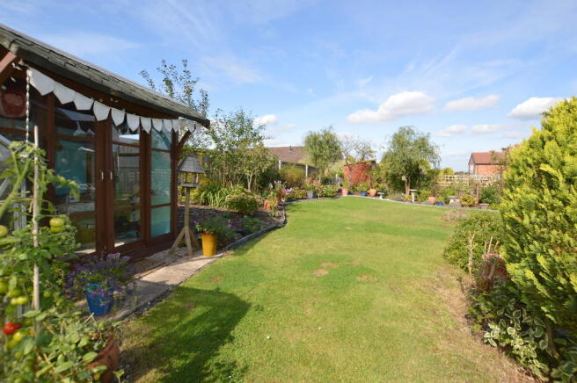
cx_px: 288
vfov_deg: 77.2
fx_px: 240
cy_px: 192
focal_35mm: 15
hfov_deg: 100.4
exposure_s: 1/200
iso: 100
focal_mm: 10
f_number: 7.1
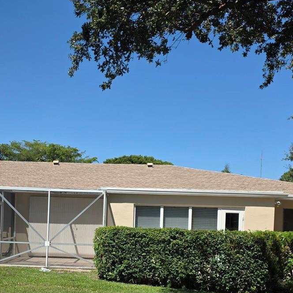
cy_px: 228
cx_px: 102
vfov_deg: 33.8
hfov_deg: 34.4
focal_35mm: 49
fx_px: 469
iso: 80
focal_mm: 6.25
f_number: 1.7
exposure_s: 1/6574
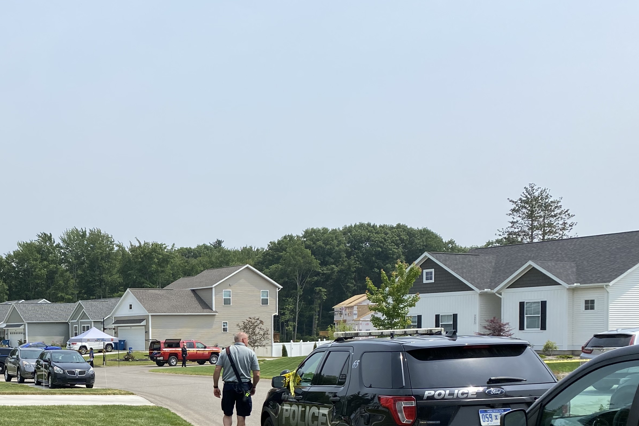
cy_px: 379
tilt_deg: -2.8
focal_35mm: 46
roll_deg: +1.3
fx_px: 816
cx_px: 119
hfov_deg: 40.8
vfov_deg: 28.2
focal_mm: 4.25
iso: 32
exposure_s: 1/3401
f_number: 1.8
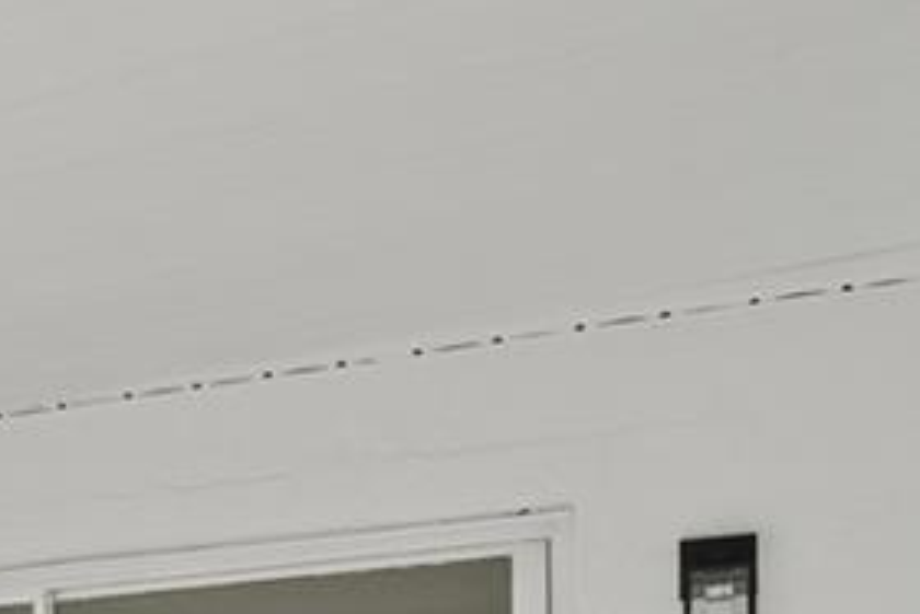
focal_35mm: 80
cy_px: 952
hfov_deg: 17.2
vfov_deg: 15.6
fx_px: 2045
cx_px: -986
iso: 160
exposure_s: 1/30
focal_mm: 14
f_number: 8
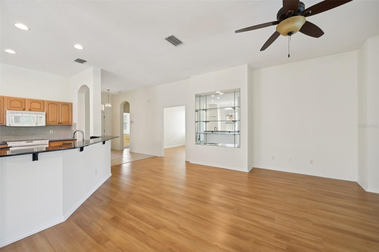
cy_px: 126
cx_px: 190
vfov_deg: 81.1
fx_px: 147
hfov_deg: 104.3
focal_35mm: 14
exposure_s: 1/20
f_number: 8
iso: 400
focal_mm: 14
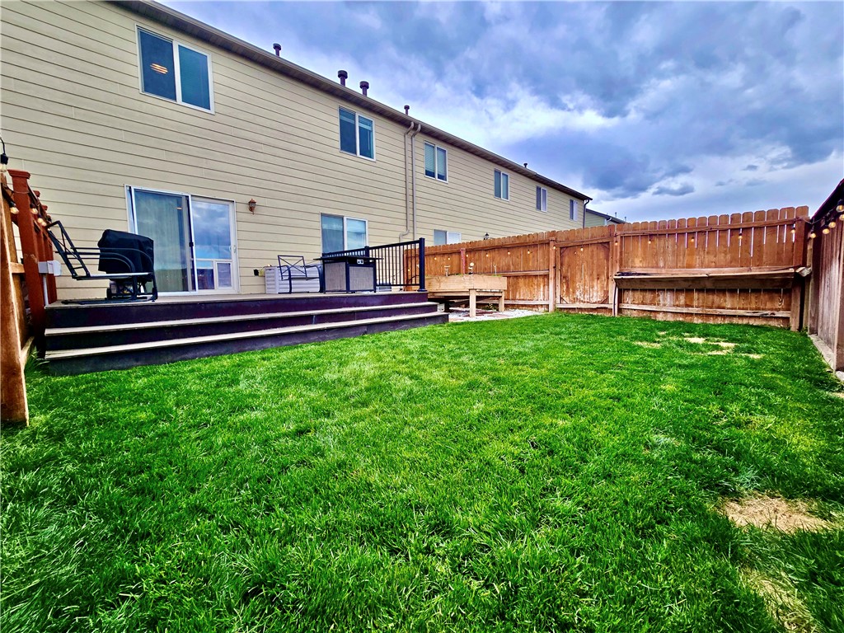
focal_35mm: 13
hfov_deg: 106.2
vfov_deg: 89.9
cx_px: 422
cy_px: 316
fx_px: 317
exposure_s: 1/765
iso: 50
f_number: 2.2
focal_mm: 2.2
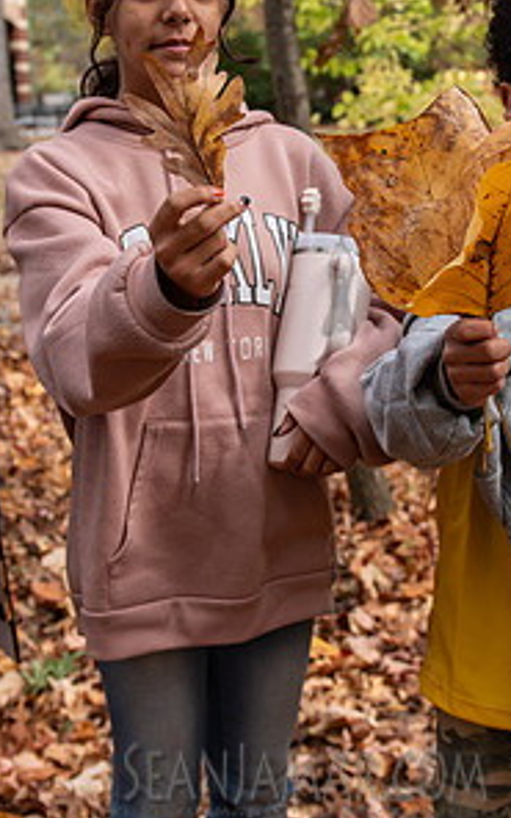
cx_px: 281
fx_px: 1426
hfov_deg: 20.3
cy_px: 284
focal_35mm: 64
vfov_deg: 31.8
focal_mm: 27
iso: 160
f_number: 3.5
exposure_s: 1/400
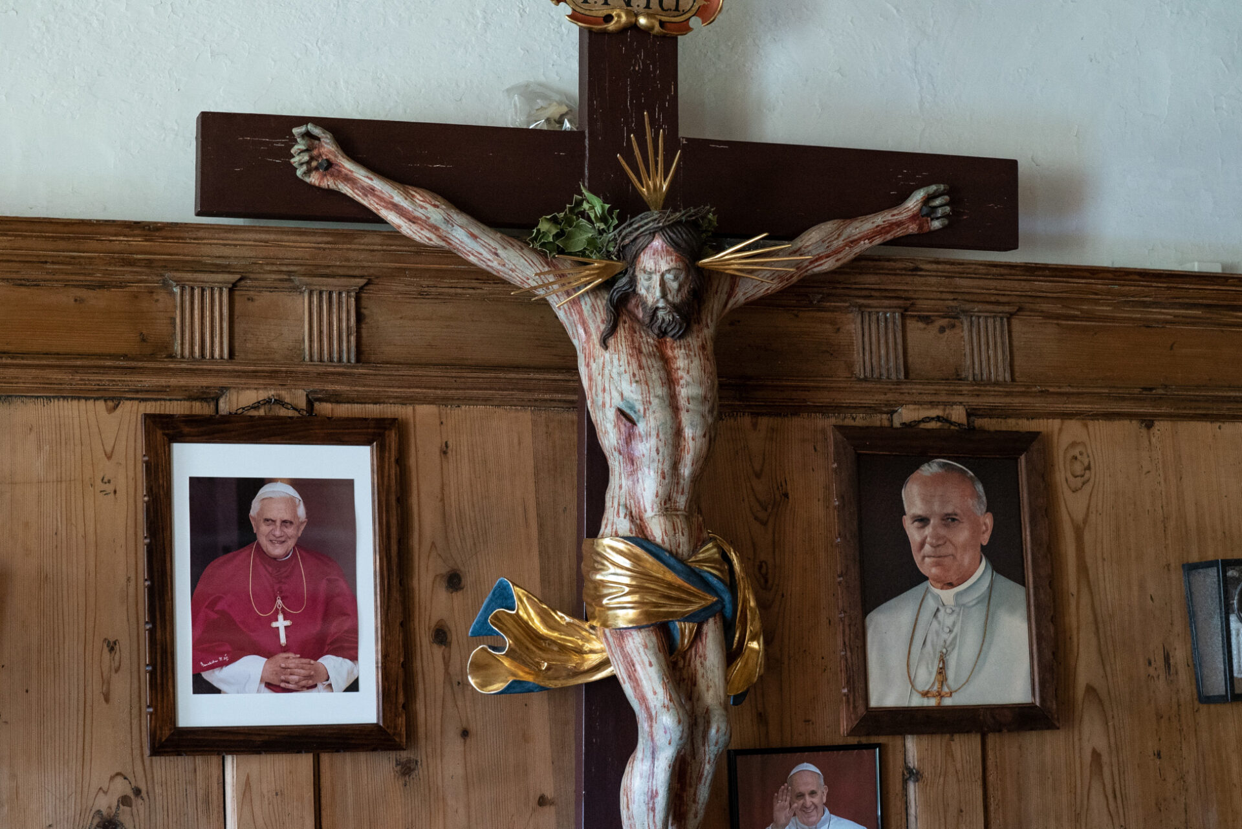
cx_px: 621
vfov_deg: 19.5
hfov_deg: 28.8
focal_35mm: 70
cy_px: 414
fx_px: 2416
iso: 4000
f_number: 4.5
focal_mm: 70
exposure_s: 1/60
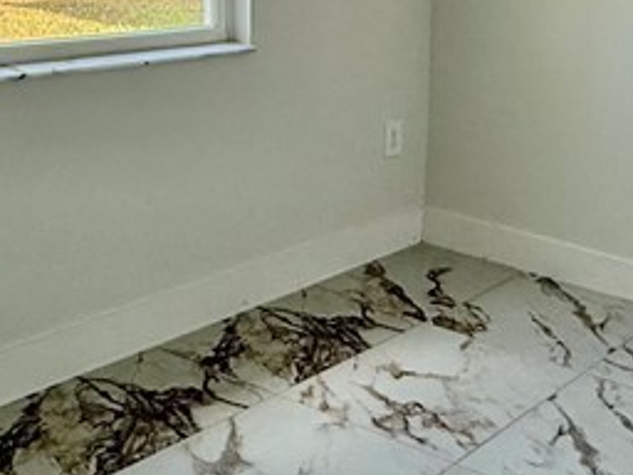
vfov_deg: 25.8
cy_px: 114
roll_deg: -5.0
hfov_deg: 30.9
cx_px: 685
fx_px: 1024
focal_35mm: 56
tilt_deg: -12.2
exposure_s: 1/113
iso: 64
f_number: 2.2
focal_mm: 2.22
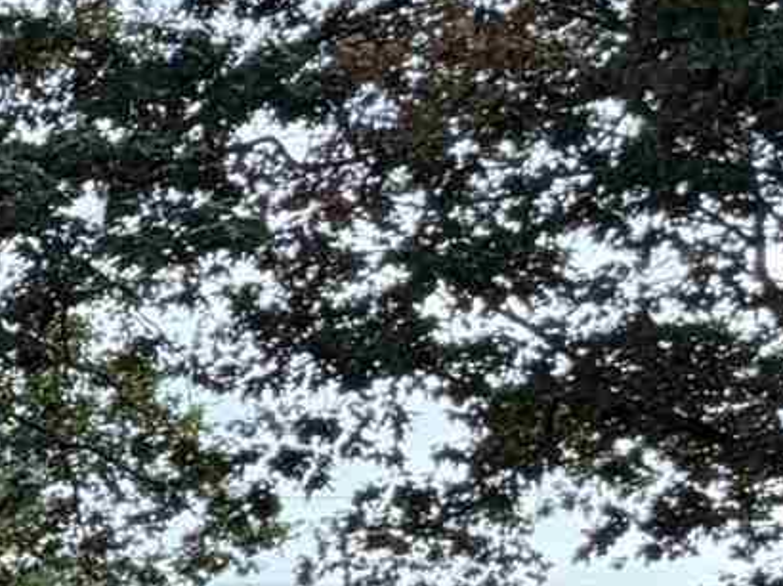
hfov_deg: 12.7
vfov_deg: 13.5
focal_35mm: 105
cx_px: -1268
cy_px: 802
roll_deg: +0.0
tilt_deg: +0.5
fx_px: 2374
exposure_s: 1/502
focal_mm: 2.22
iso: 50
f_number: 2.2
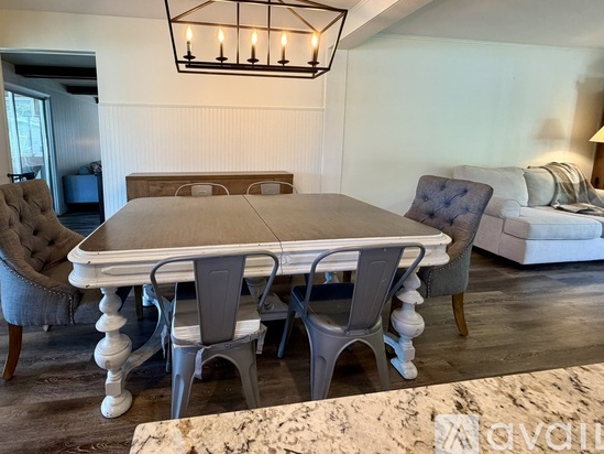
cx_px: 246
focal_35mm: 17
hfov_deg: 90.0
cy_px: 183
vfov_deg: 74.0
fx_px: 297
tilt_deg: -8.1
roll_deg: +0.0
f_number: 2.2
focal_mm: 2.22
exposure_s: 1/60
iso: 200
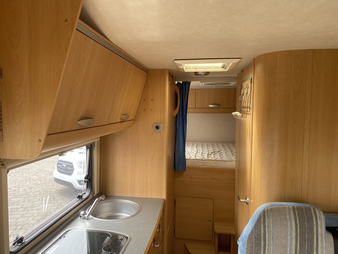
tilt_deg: -0.8
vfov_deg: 53.1
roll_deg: -1.6
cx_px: 169
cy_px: 127
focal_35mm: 26
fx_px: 254
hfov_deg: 67.3
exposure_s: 1/122
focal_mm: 4.25
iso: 40
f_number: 1.8
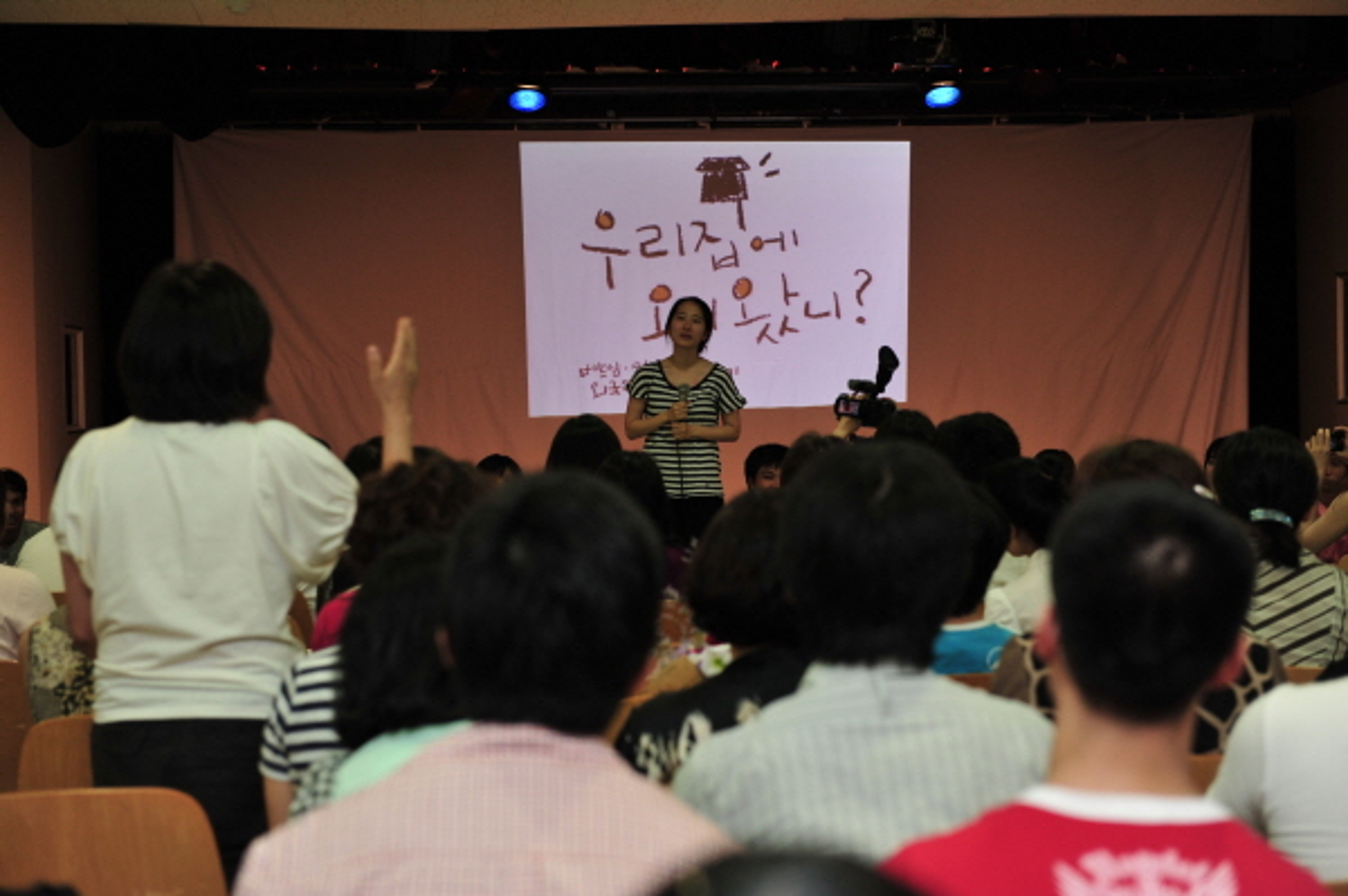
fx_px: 2619
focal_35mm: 70
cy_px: 448
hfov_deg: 28.9
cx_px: 674
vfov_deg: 19.4
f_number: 4.5
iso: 1250
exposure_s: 1/160
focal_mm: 70
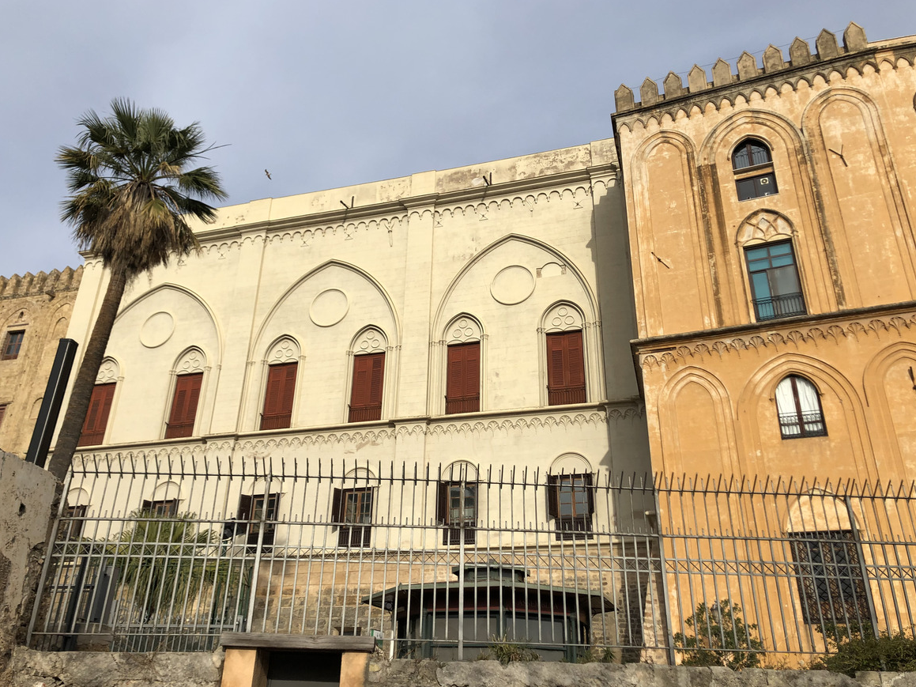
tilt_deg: +26.7
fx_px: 767
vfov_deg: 48.2
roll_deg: -0.6
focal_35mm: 29
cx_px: 457
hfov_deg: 61.7
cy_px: 333
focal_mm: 4
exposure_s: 1/2825
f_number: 1.8
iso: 20
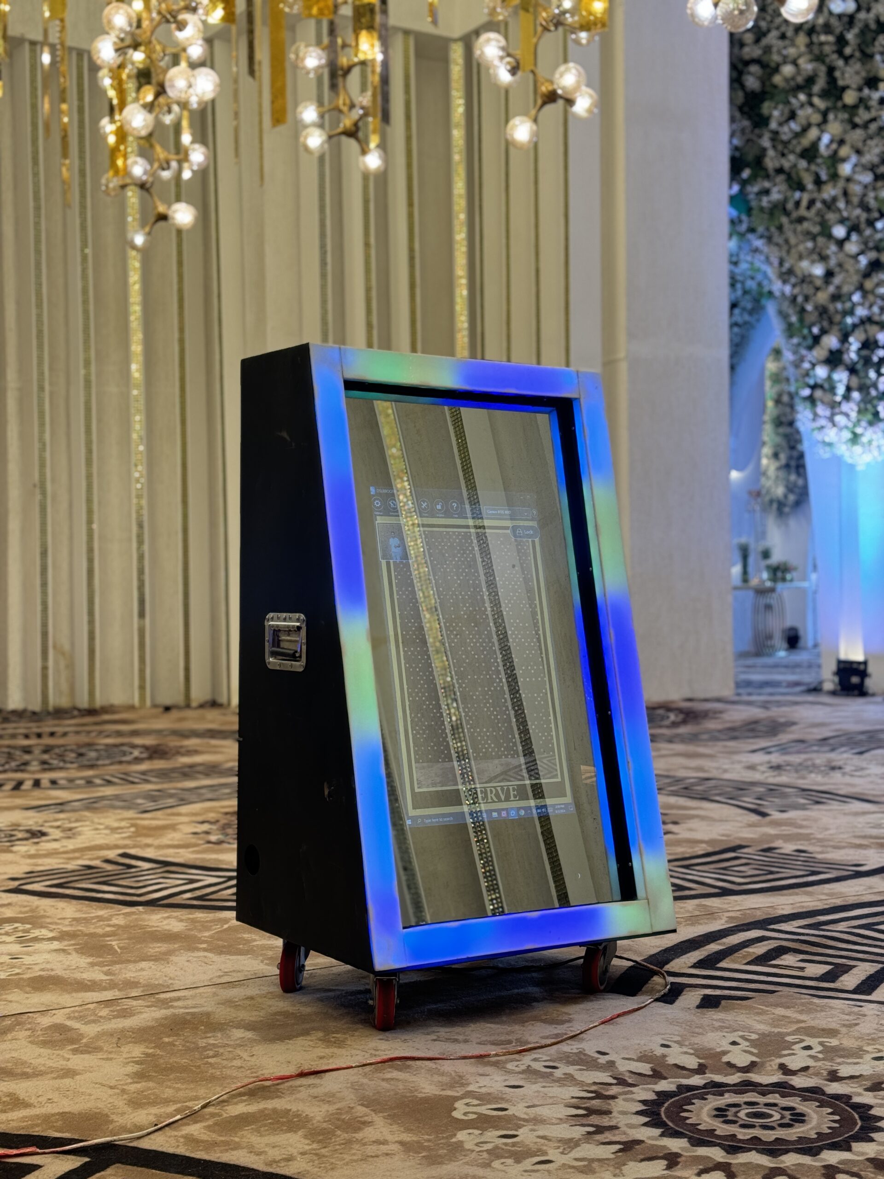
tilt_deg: +0.4
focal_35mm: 48
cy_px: 590
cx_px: 442
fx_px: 1634
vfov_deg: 39.7
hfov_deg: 30.3
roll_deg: +1.0
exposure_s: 1/50
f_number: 1.78
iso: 200
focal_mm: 6.76
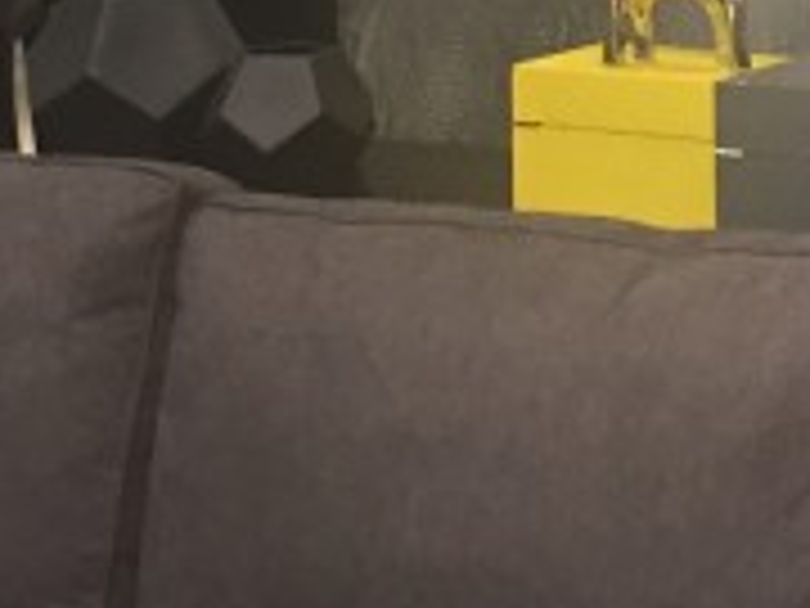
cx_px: 896
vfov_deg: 8.6
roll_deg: +0.3
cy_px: -549
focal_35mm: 165
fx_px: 3861
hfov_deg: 11.8
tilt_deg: -0.3
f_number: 2.2
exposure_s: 1/30
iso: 125
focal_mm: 4.15
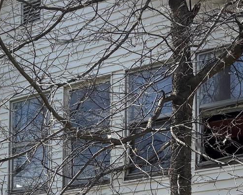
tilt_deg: +6.0
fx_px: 705
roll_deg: -2.9
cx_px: 48
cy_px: 276
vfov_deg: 14.8
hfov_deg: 19.4
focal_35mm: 98
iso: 50
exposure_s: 1/1667
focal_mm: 5.96
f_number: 1.6
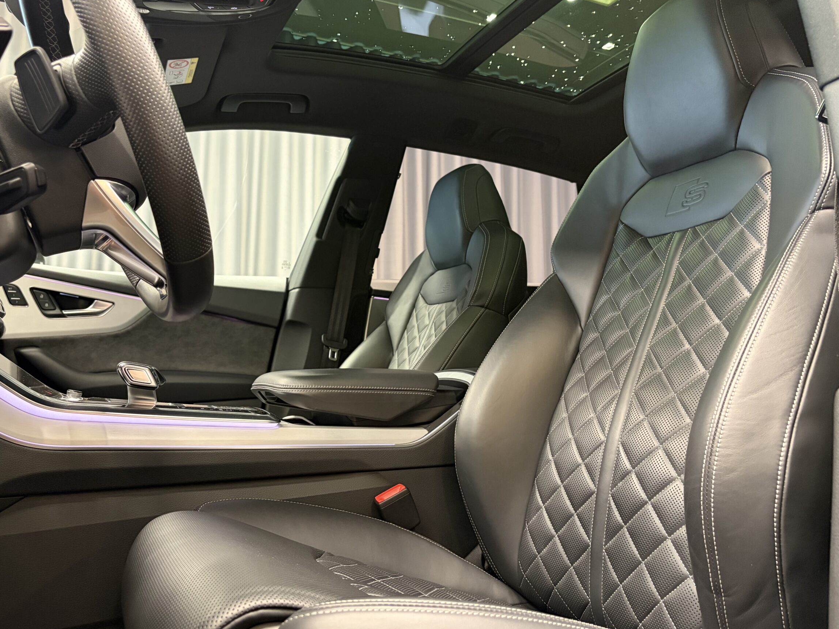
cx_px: 380
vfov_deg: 48.2
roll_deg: +0.4
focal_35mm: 29
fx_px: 703
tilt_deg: +8.2
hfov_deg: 61.5
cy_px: 285
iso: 400
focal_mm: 5.96
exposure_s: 1/33
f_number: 1.6
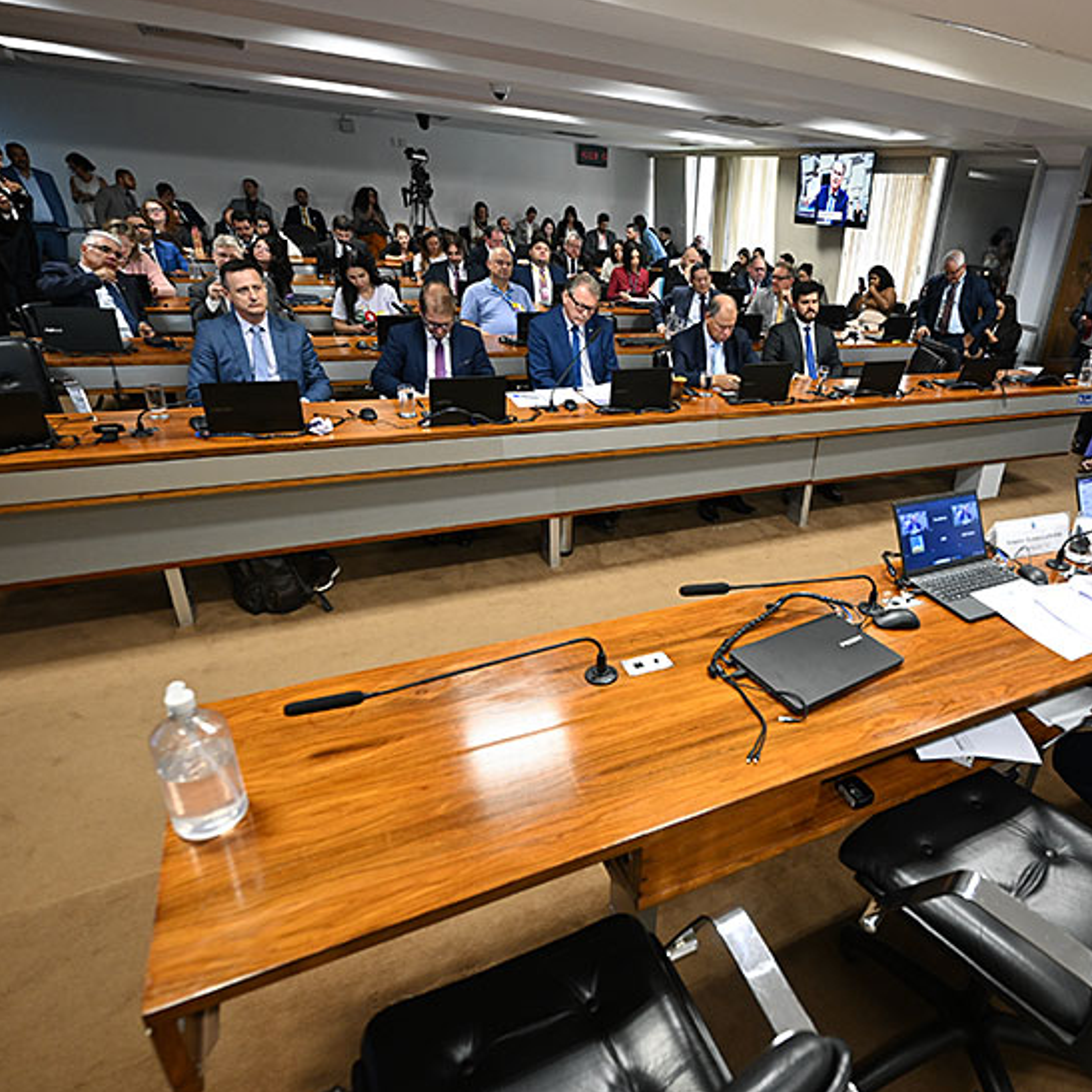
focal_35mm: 21
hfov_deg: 71.0
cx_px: 725
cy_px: 537
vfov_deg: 73.0
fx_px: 738
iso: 1250
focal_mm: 15.5
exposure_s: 1/100
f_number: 3.2
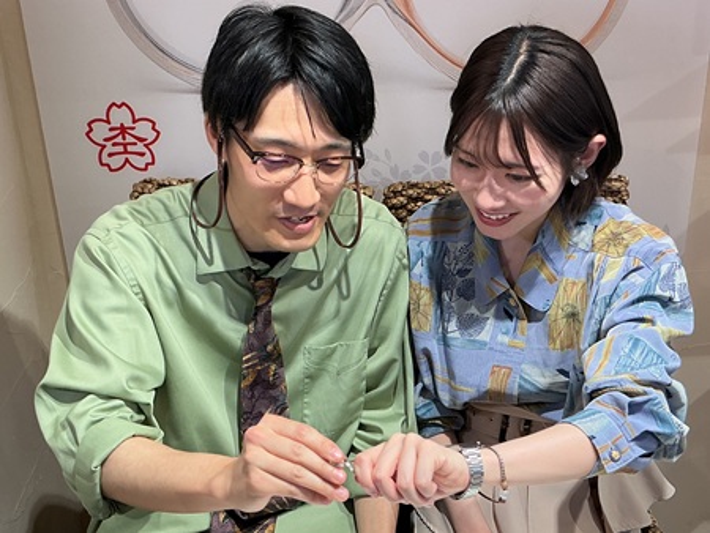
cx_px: 355
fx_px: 595
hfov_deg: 61.6
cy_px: 266
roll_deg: +1.5
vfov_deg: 48.3
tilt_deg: -26.7
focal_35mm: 29
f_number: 1.8
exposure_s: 1/120
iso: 64
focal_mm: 3
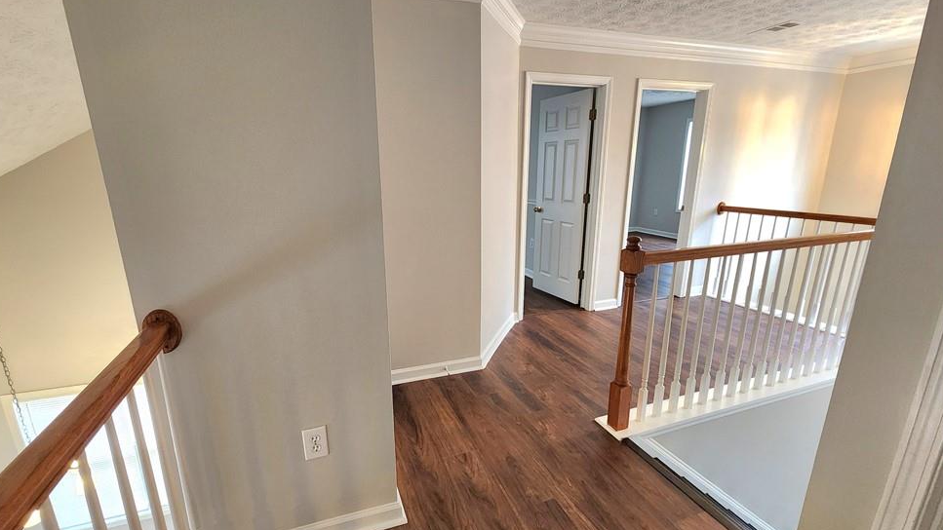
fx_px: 375
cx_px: 454
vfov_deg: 70.5
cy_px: 269
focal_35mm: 15
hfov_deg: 103.0
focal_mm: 2.2
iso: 320
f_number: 2.2
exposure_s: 1/40
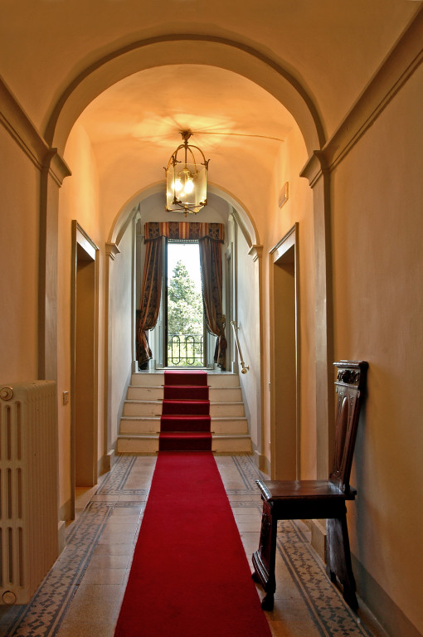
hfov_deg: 43.5
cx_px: 212
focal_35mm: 30
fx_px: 530
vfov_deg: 62.0
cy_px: 318
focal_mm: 20
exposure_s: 1/5
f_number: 11
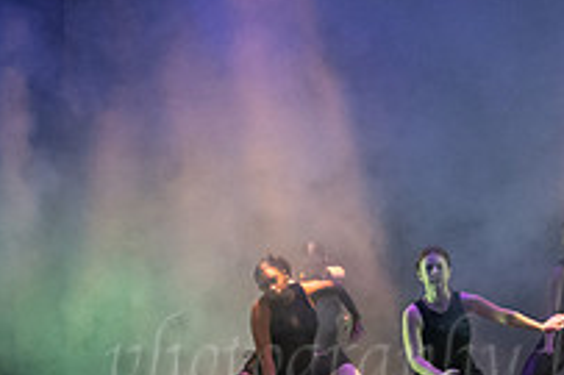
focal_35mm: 179
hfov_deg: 11.1
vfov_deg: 7.6
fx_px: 2802
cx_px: 804
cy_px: 279
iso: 4000
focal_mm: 50
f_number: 2.8
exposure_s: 1/250
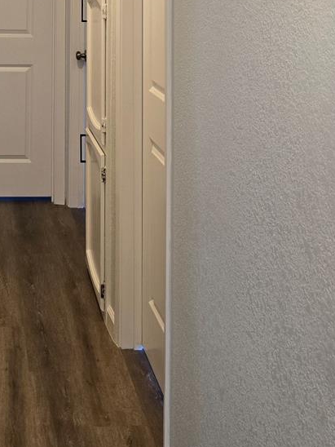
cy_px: -39
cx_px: 33
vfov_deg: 28.1
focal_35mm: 63
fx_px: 813
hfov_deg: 22.7
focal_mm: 6.3
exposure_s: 1/120
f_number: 1.7
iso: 250
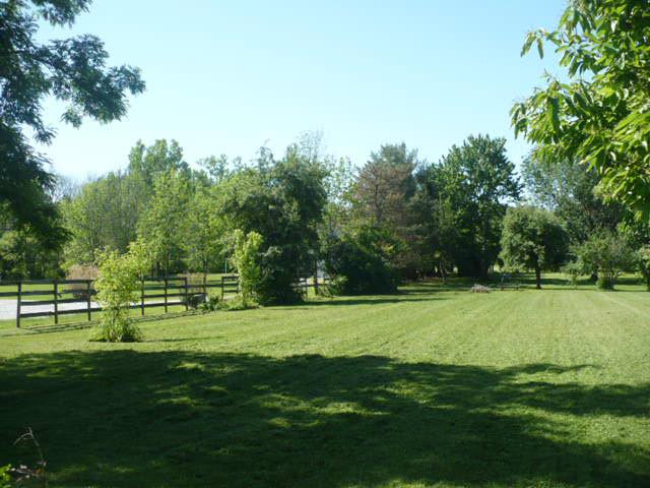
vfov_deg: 38.7
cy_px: 244
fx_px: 695
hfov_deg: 50.1
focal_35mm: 37
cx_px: 325
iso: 100
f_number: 2.8
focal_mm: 6.1
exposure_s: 1/640
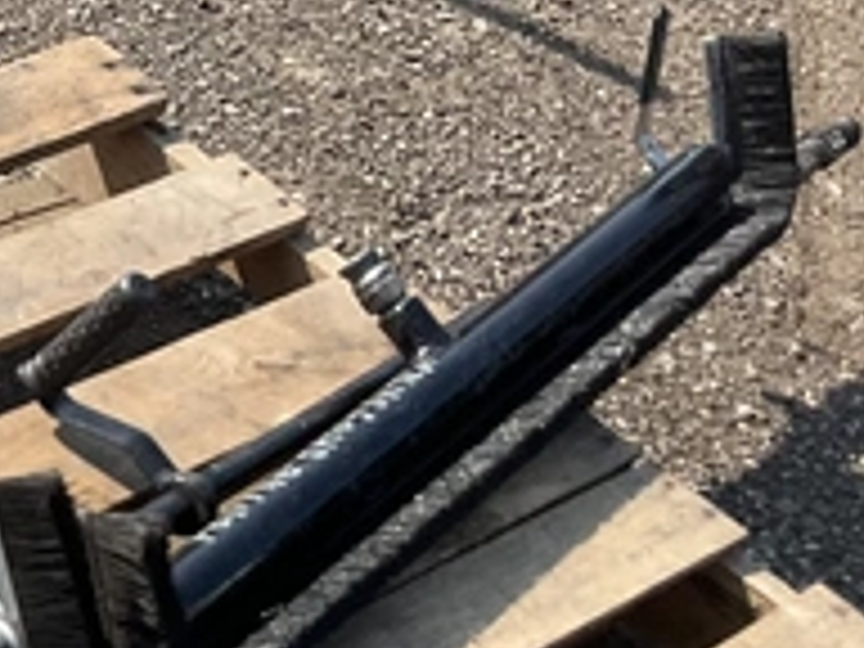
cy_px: 682
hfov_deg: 15.8
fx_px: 2820
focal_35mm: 113
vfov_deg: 12.9
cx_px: -472
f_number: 1.8
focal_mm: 3
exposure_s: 1/912
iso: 25
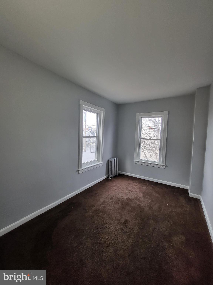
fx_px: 107
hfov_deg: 89.9
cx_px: 106
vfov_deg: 106.2
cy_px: 142
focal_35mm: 13
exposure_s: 1/60
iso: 160
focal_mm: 1.74
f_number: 2.2
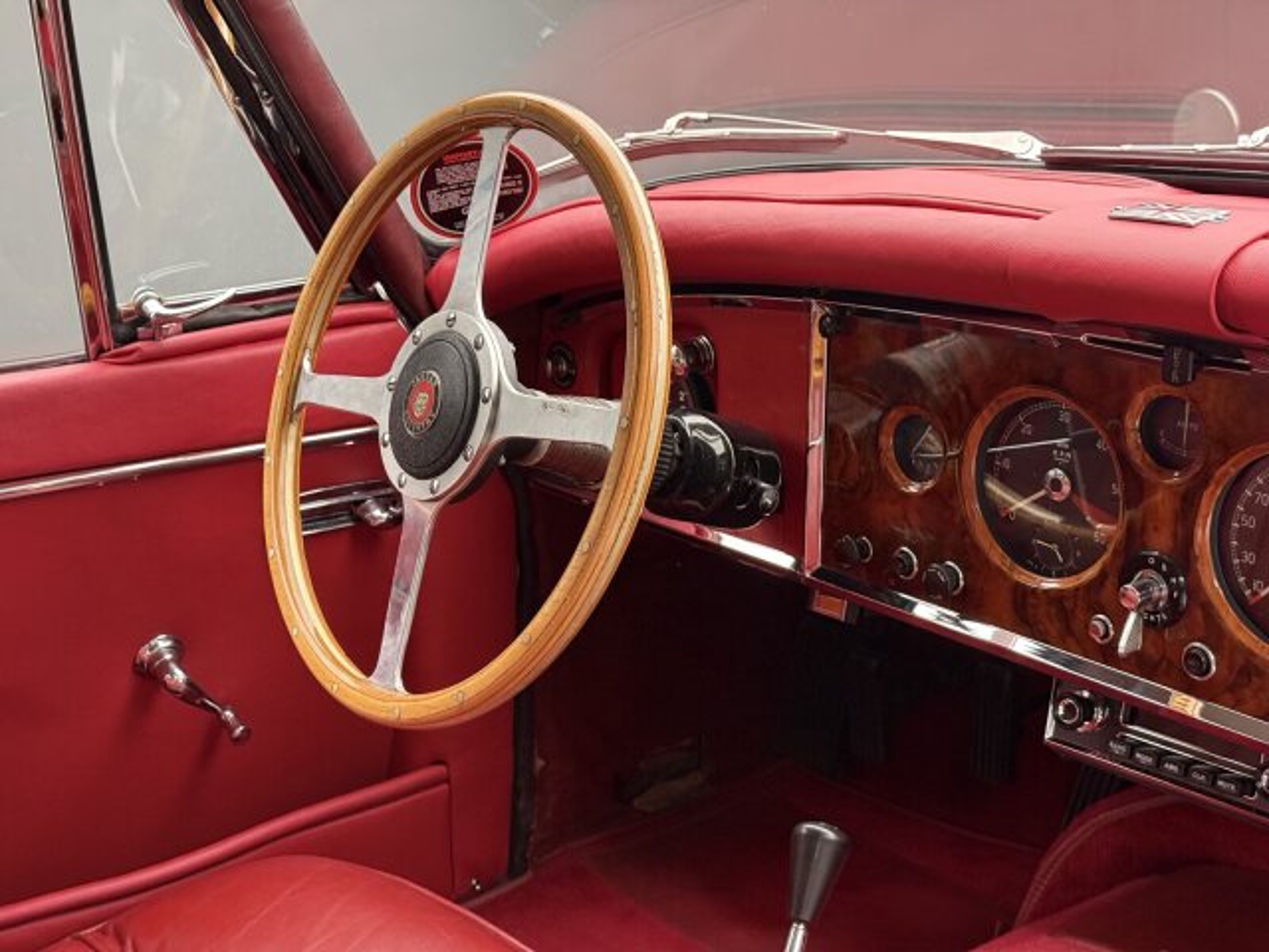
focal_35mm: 48
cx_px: 634
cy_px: 476
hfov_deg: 39.7
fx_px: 1760
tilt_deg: -15.2
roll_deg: +1.3
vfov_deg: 30.3
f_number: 1.78
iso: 500
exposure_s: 1/33
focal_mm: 6.76
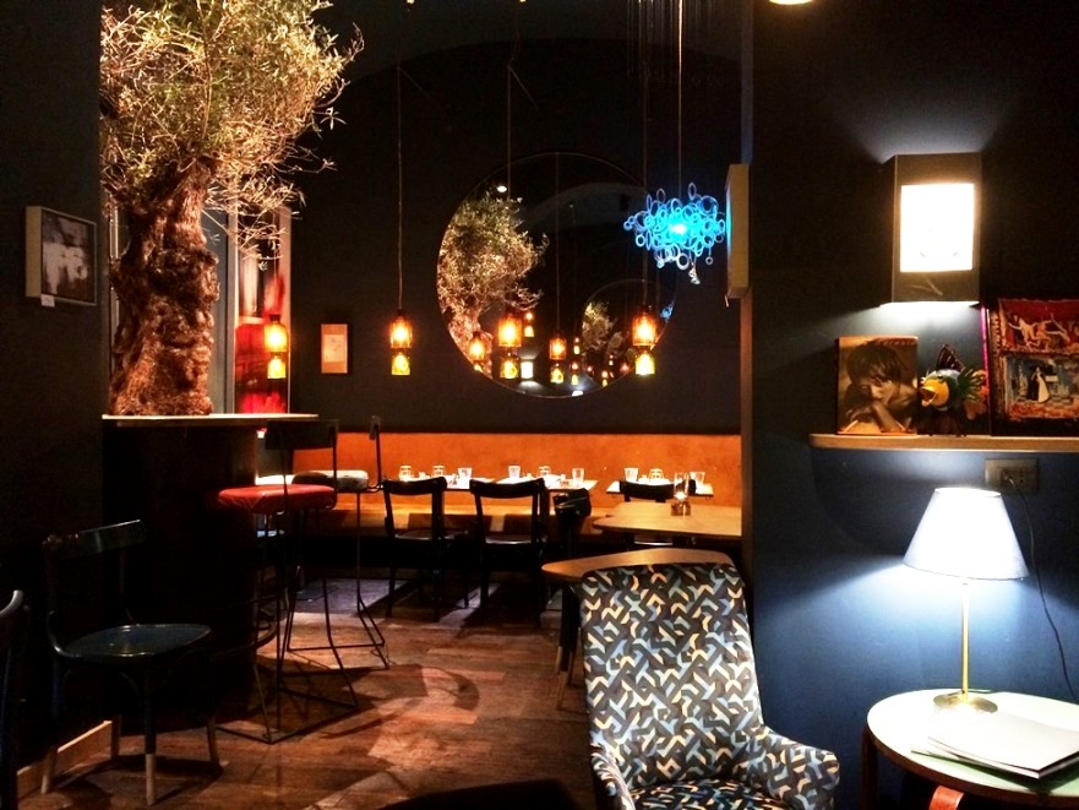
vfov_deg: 48.2
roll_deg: +0.6
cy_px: 405
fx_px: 904
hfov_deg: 61.7
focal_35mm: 29
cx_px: 540
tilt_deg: -0.5
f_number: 2.2
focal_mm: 4.15
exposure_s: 1/17
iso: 320
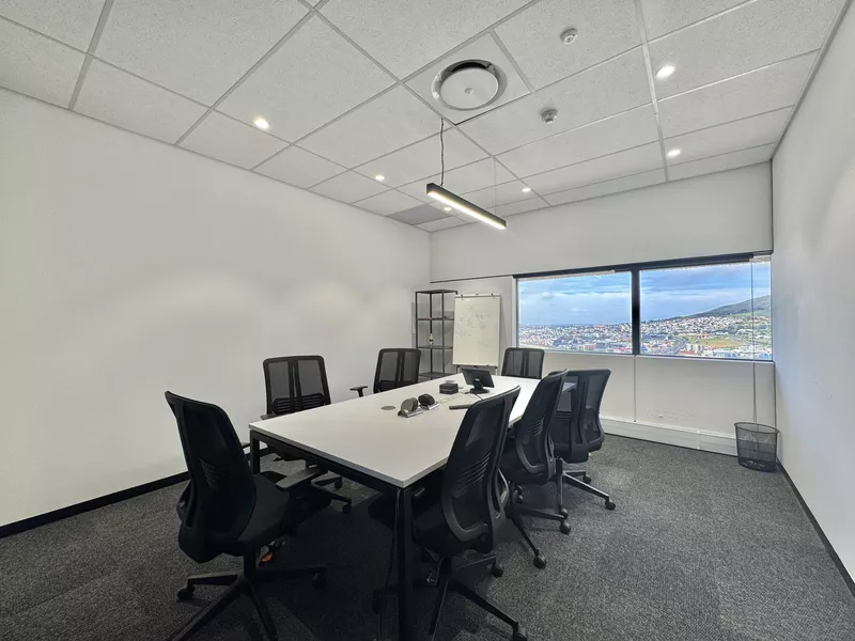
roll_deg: +0.0
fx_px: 346
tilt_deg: -0.3
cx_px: 428
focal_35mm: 14
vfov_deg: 85.7
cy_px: 320
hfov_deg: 102.1
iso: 64
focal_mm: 2.22
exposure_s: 1/99
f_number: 2.2
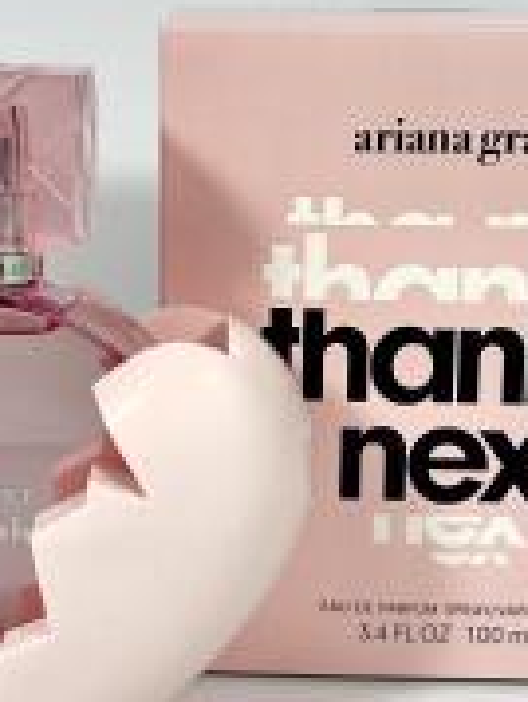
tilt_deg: -10.0
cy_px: 304
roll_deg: -0.7
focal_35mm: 73
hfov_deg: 20.2
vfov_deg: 26.6
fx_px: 1481
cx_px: 231
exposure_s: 1/814
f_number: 1.5
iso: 50
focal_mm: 5.7
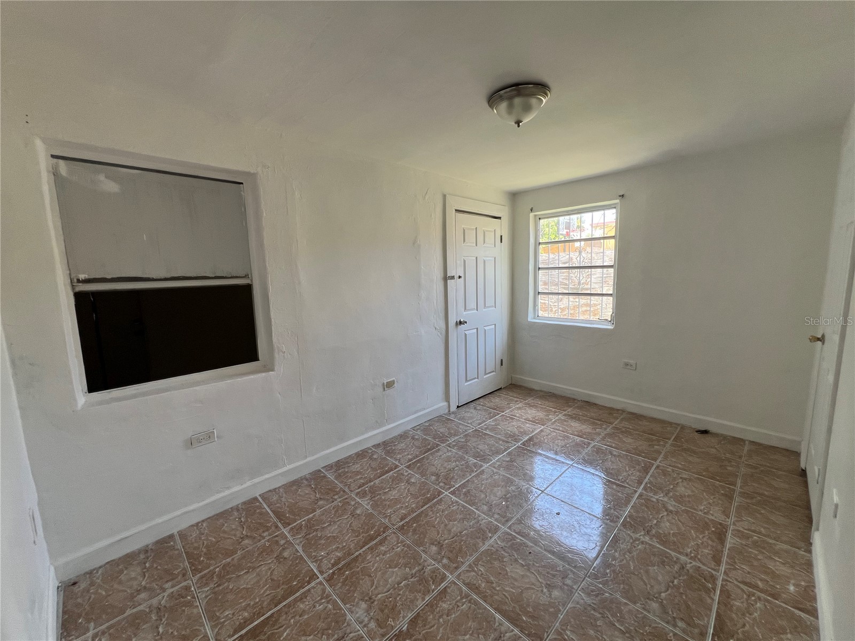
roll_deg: +1.4
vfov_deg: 89.9
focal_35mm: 13
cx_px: 428
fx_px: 321
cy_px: 320
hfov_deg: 106.2
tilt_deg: -7.7
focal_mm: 1.57
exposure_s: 1/99
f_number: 1.8
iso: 64
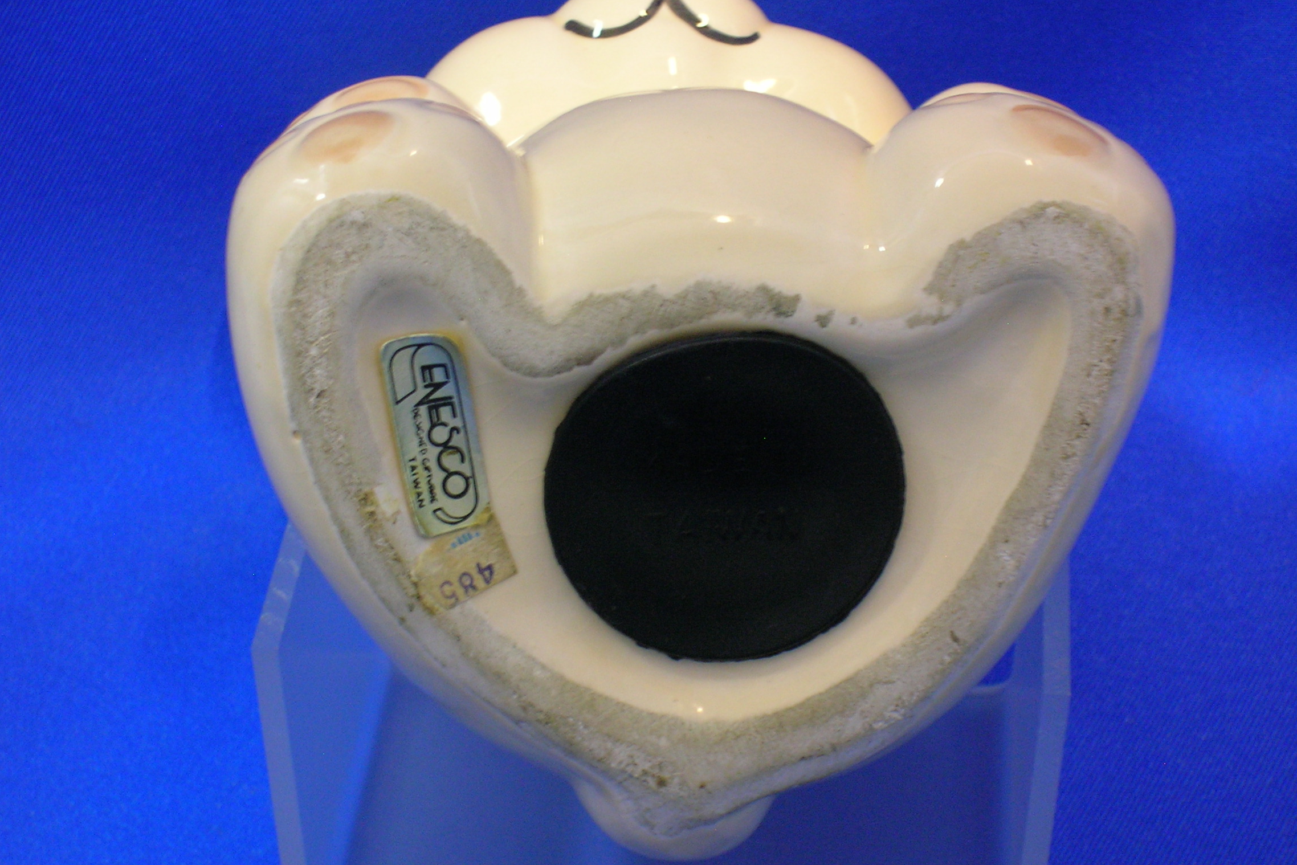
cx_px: 650
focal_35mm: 94
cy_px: 423
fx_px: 3387
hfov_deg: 21.7
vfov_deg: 14.6
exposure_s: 1/3.8
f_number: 4.5
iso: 106
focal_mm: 15
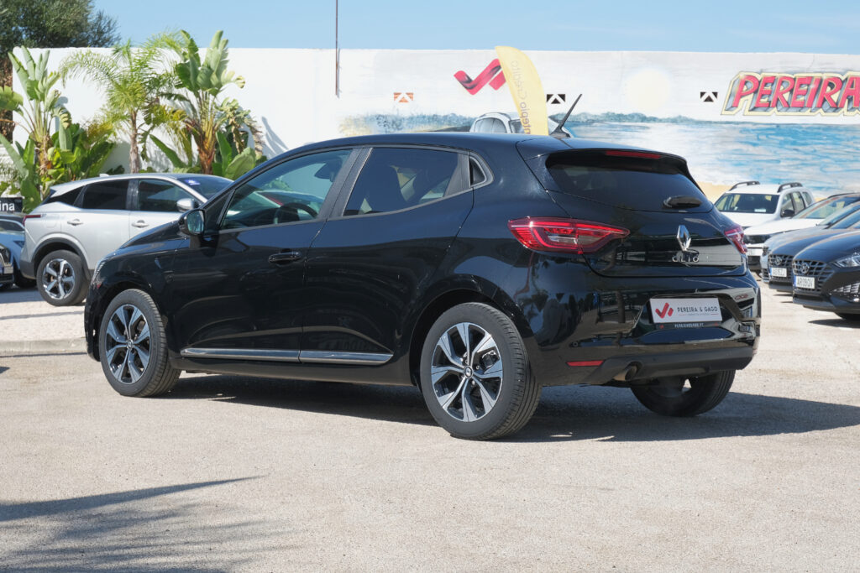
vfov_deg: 20.3
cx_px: 430
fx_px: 1601
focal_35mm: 67
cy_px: 286
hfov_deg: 30.1
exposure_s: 1/180
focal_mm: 44.5
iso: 160
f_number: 9
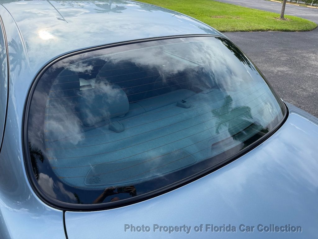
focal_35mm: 24
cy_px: 120
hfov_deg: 71.6
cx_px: 159
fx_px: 220
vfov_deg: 56.8
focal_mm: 6.76
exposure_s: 1/1585
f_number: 1.78
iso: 100
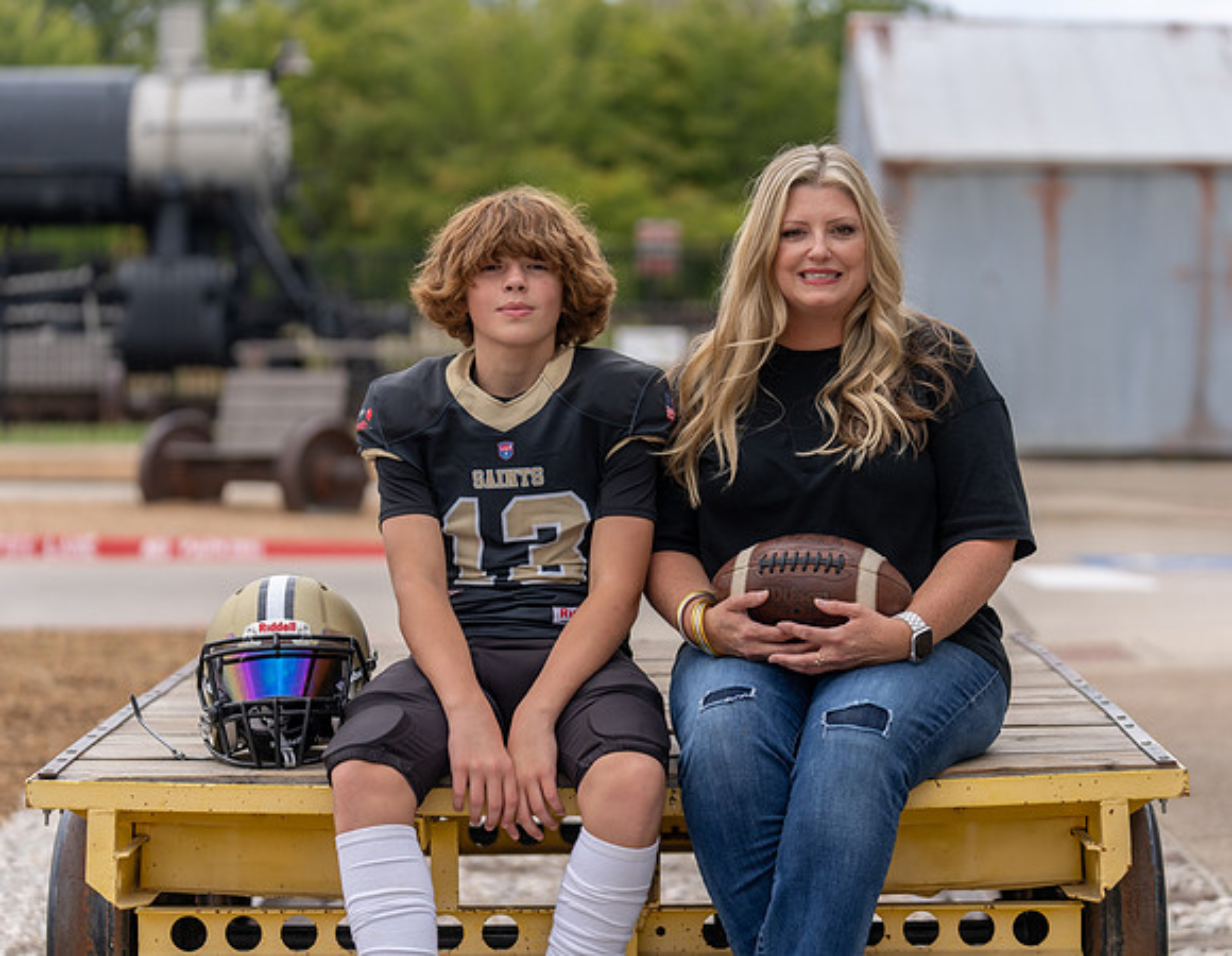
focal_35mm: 99
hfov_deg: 19.5
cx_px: 677
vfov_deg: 15.2
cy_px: 478
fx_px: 3584
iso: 160
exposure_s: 1/320
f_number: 2.8
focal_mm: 90
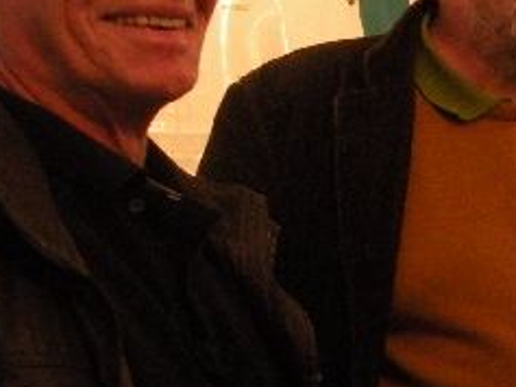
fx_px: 1357
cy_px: 374
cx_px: 738
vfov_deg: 16.0
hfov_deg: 19.2
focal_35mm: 91
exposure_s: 1/125
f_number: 2.8
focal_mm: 4.7
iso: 400
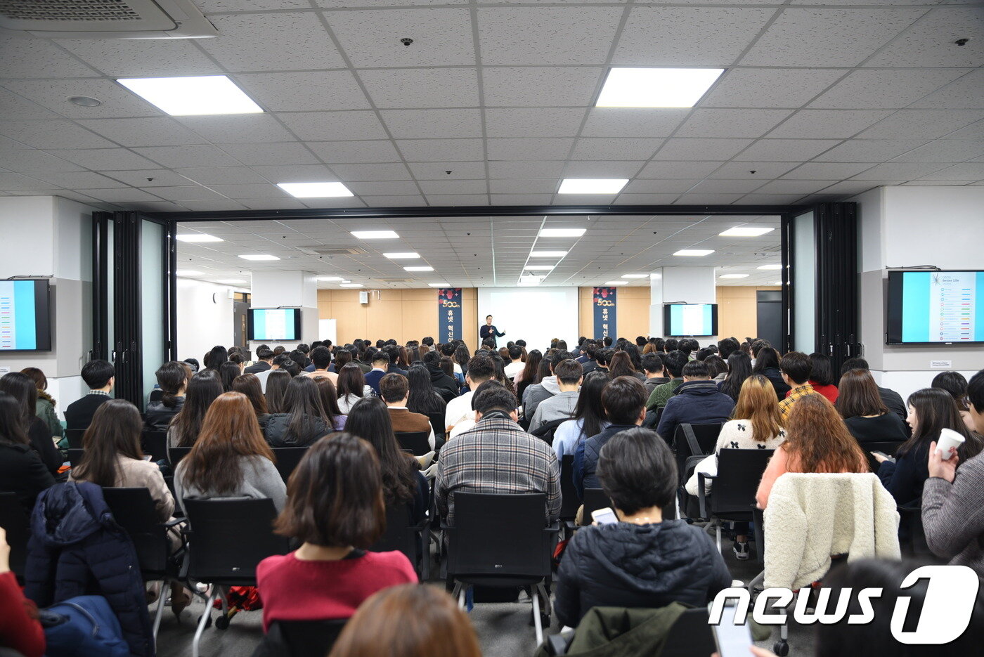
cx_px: 492
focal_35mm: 24
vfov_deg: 53.2
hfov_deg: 73.7
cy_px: 328
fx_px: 656
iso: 320
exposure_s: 1/40
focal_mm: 24
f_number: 2.8
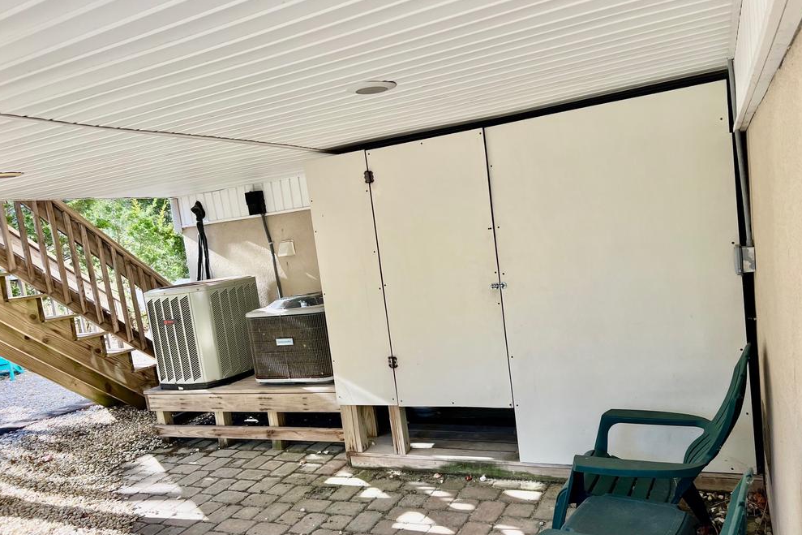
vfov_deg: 46.3
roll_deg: +6.8
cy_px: 295
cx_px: 410
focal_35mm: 28
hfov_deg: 65.5
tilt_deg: -5.6
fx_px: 624
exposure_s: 1/401
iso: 50
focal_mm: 5.7
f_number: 1.5
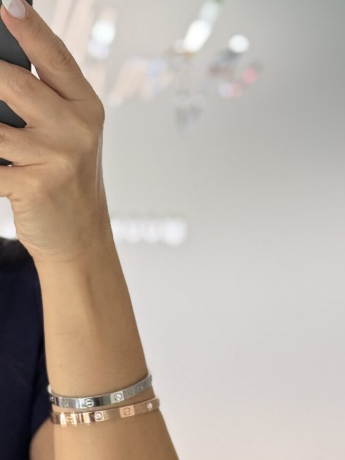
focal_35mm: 146
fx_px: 1941
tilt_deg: -11.9
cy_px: 374
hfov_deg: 10.0
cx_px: -85
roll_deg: -0.2
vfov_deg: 13.5
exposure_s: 1/132
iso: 80
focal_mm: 6.76
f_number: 1.78
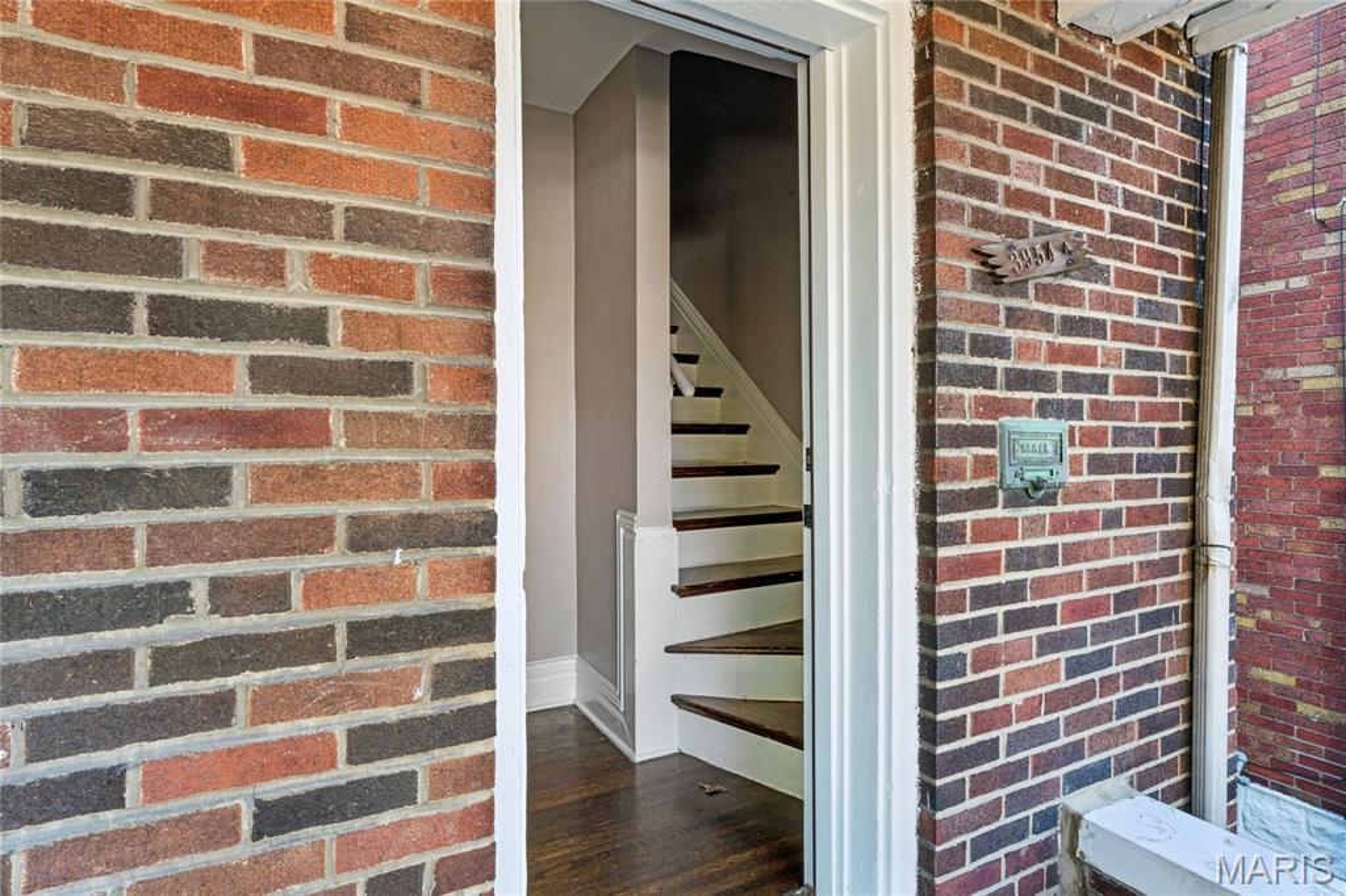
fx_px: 688
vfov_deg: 66.2
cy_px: 448
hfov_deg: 88.8
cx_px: 673
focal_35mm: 18
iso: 100
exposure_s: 1.6
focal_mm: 18.4
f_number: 22
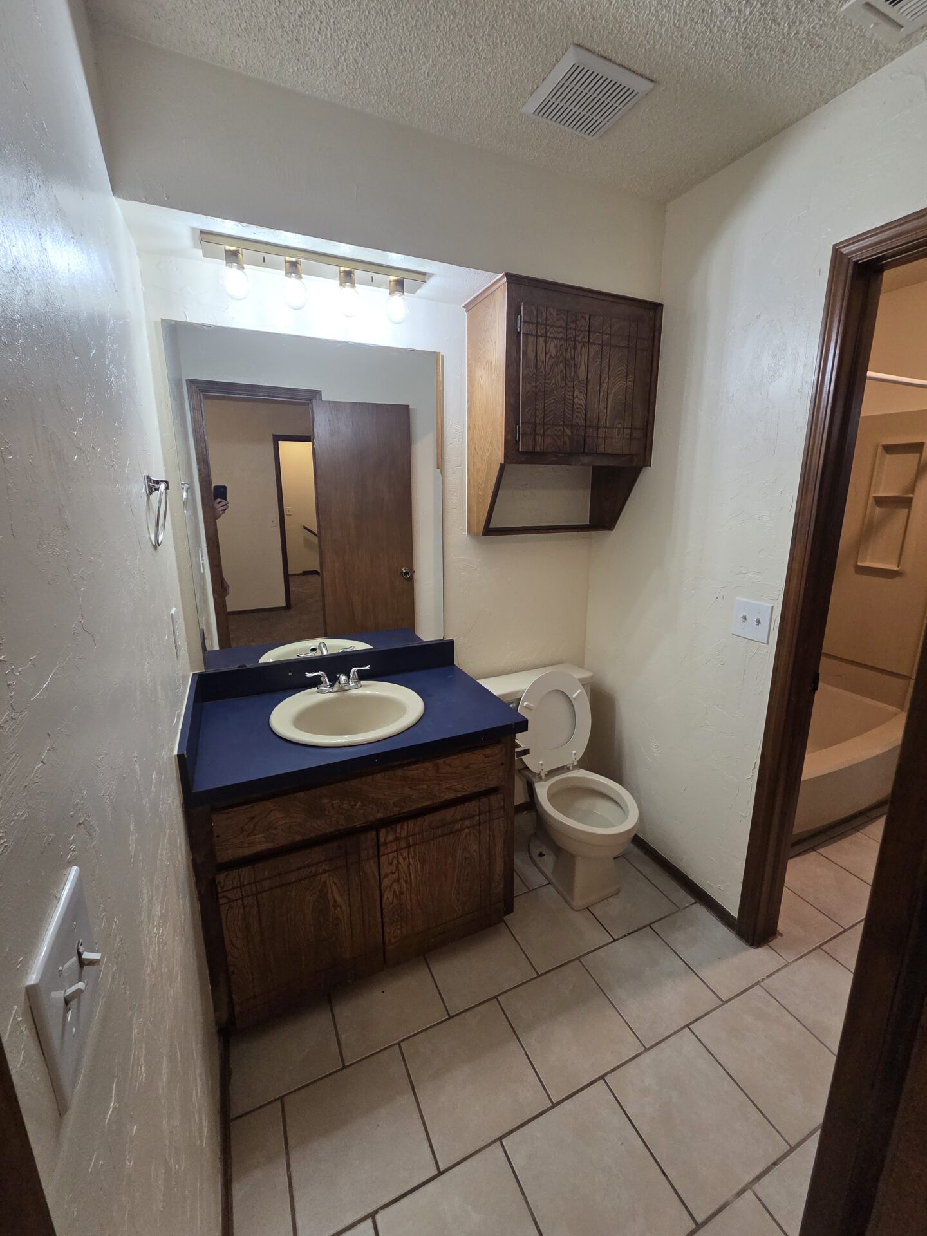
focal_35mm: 13
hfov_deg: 89.9
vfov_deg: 106.2
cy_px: 618
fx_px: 464
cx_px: 464
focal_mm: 2.2
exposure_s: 1/120
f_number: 2.2
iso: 250
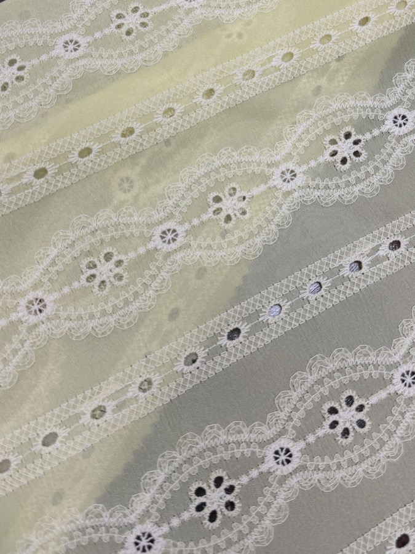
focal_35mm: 24
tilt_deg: -69.7
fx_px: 384
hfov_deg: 56.8
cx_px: 208
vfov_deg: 71.6
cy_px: 277
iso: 80
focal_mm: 6.76
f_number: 1.78
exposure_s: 1/379
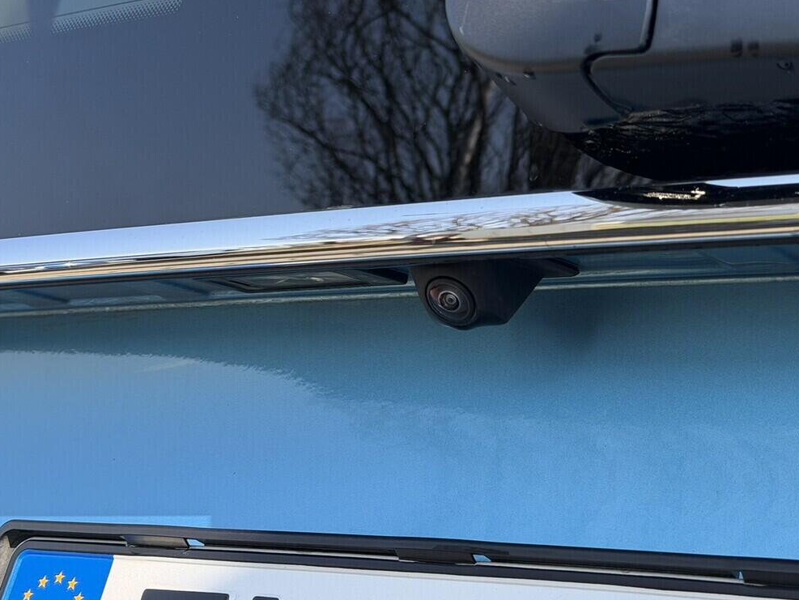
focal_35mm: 70
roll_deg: -3.4
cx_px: 497
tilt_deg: +8.2
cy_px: 279
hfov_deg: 27.7
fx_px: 1616
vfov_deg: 21.0
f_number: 1.78
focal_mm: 6.76
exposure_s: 1/1149
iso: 64
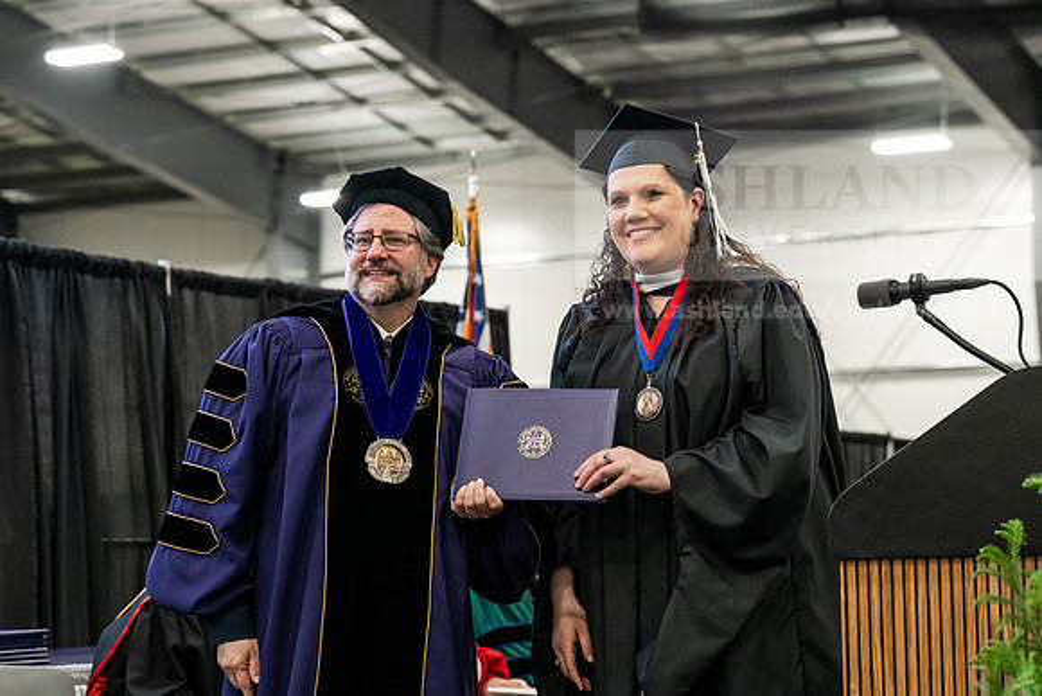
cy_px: 348
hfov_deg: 23.6
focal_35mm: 86
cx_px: 521
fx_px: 2490
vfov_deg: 15.9
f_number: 5
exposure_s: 1/250
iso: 6400
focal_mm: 86
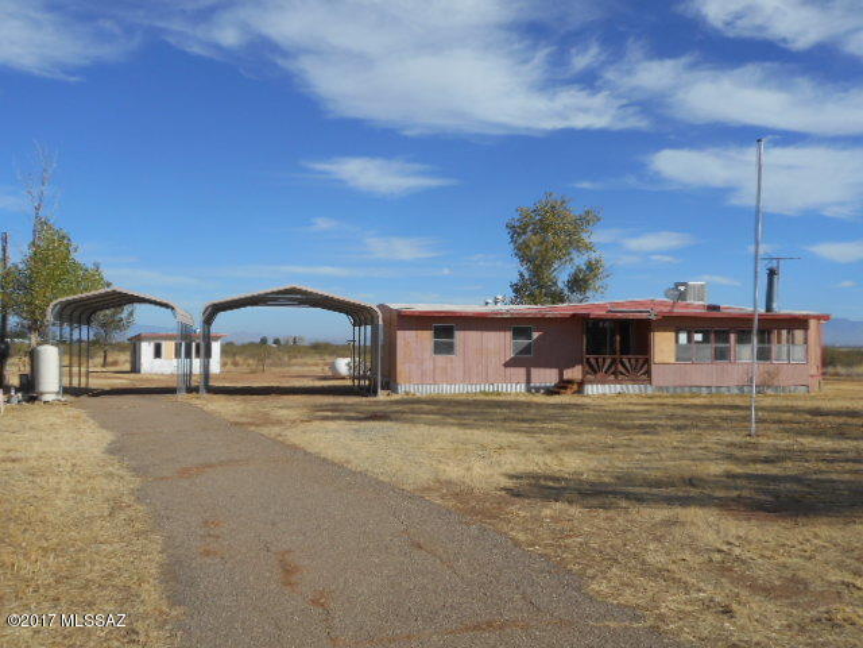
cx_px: 432
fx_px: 848
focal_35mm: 34
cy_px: 324
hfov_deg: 54.0
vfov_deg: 41.8
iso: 80
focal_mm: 6
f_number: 4.2
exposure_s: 1/1000
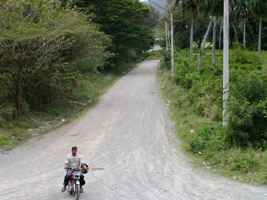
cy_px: 102
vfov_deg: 18.2
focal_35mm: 81
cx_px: 134
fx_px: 625
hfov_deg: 24.1
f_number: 3.3
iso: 100
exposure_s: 1/800
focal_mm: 12.9
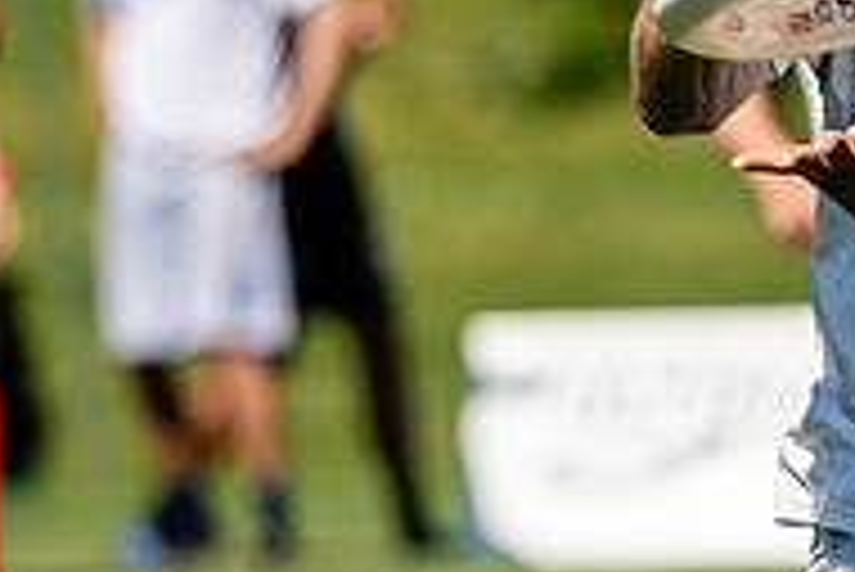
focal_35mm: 1140
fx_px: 27095
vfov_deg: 1.2
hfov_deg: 1.8
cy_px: 73
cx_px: 994
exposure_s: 1/2000
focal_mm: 200
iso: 100
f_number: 3.2
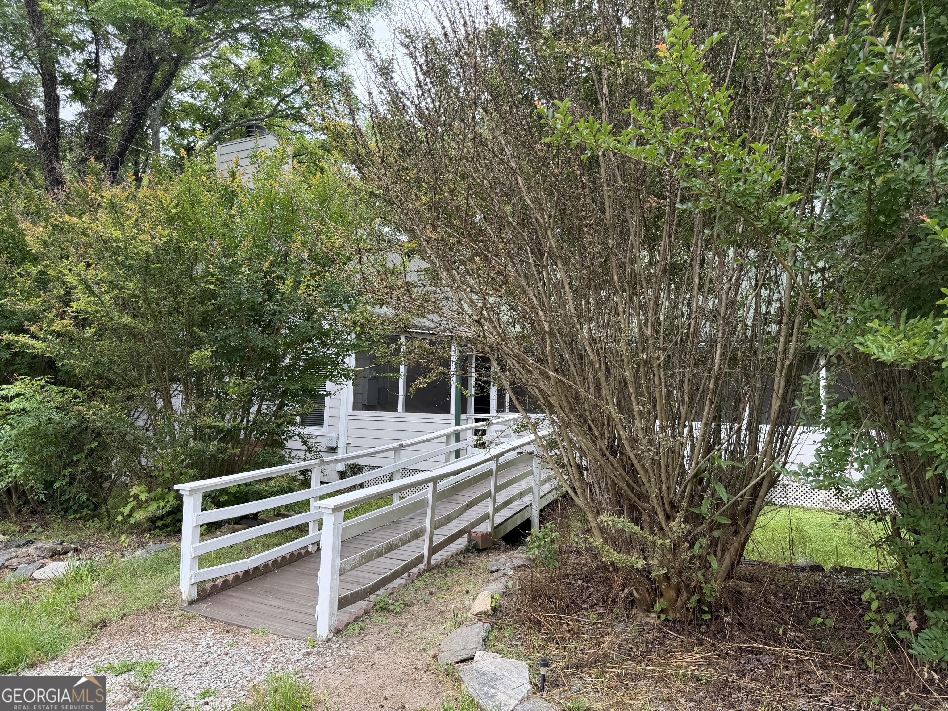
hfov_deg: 71.6
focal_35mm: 24
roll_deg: -0.9
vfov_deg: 56.8
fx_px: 657
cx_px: 474
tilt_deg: +1.1
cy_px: 356
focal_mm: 6.76
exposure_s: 1/765
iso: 80
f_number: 1.78
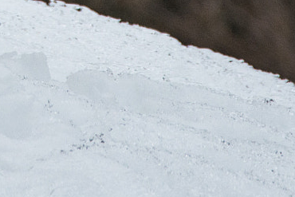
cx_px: -66
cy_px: -171
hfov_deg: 0.8
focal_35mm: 2596
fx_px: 21280
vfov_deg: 0.5
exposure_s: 1/320
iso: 500
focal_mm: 600
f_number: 6.3
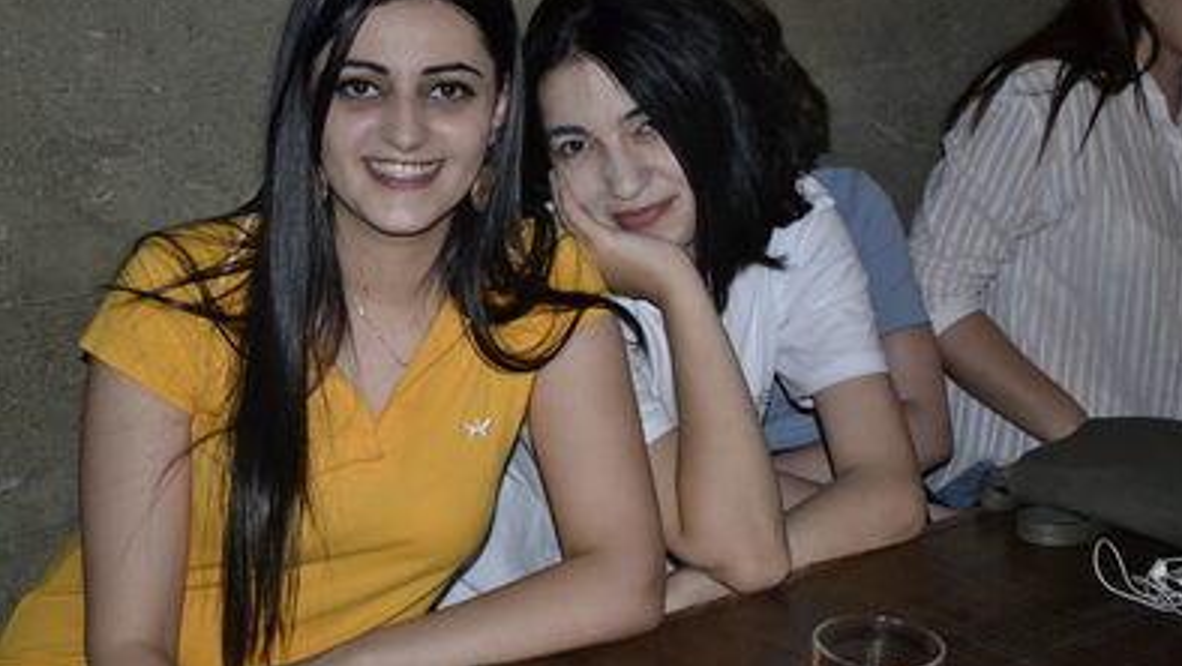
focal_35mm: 67
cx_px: 597
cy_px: 284
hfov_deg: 31.4
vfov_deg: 18.0
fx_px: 2101
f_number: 5
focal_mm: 42
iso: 3200
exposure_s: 1/60
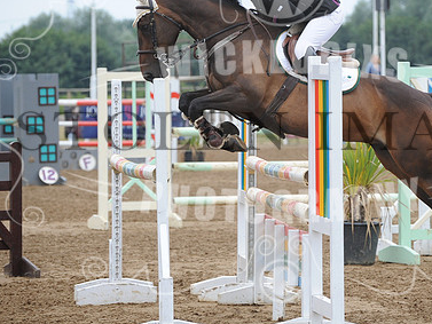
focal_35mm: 266
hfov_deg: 7.4
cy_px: 118
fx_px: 3321
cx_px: 282
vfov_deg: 5.6
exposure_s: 1/1000
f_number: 5.6
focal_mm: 180
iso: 1000
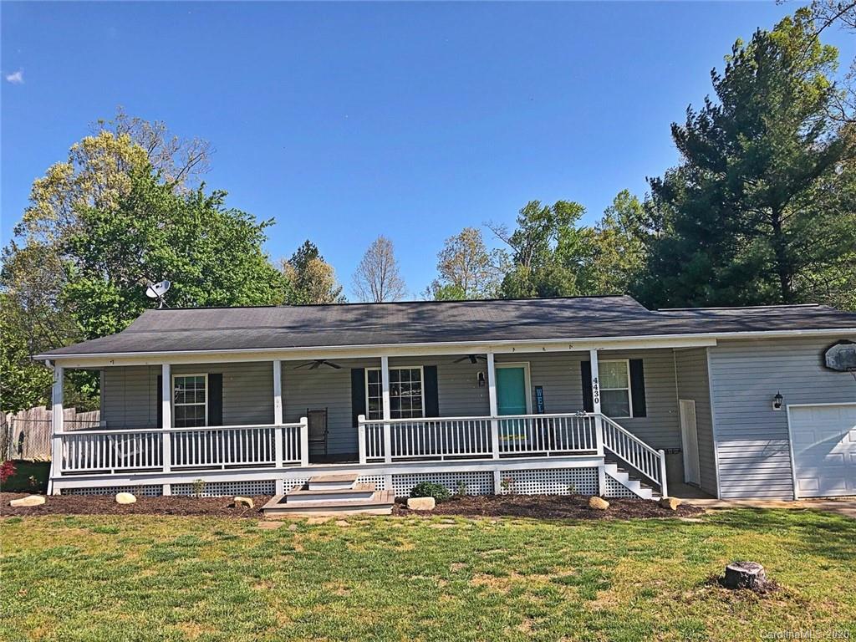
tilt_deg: +4.4
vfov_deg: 49.7
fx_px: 692
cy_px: 321
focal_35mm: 28
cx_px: 428
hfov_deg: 63.4
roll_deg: +1.9
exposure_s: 1/1263
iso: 20
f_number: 1.8
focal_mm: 3.99
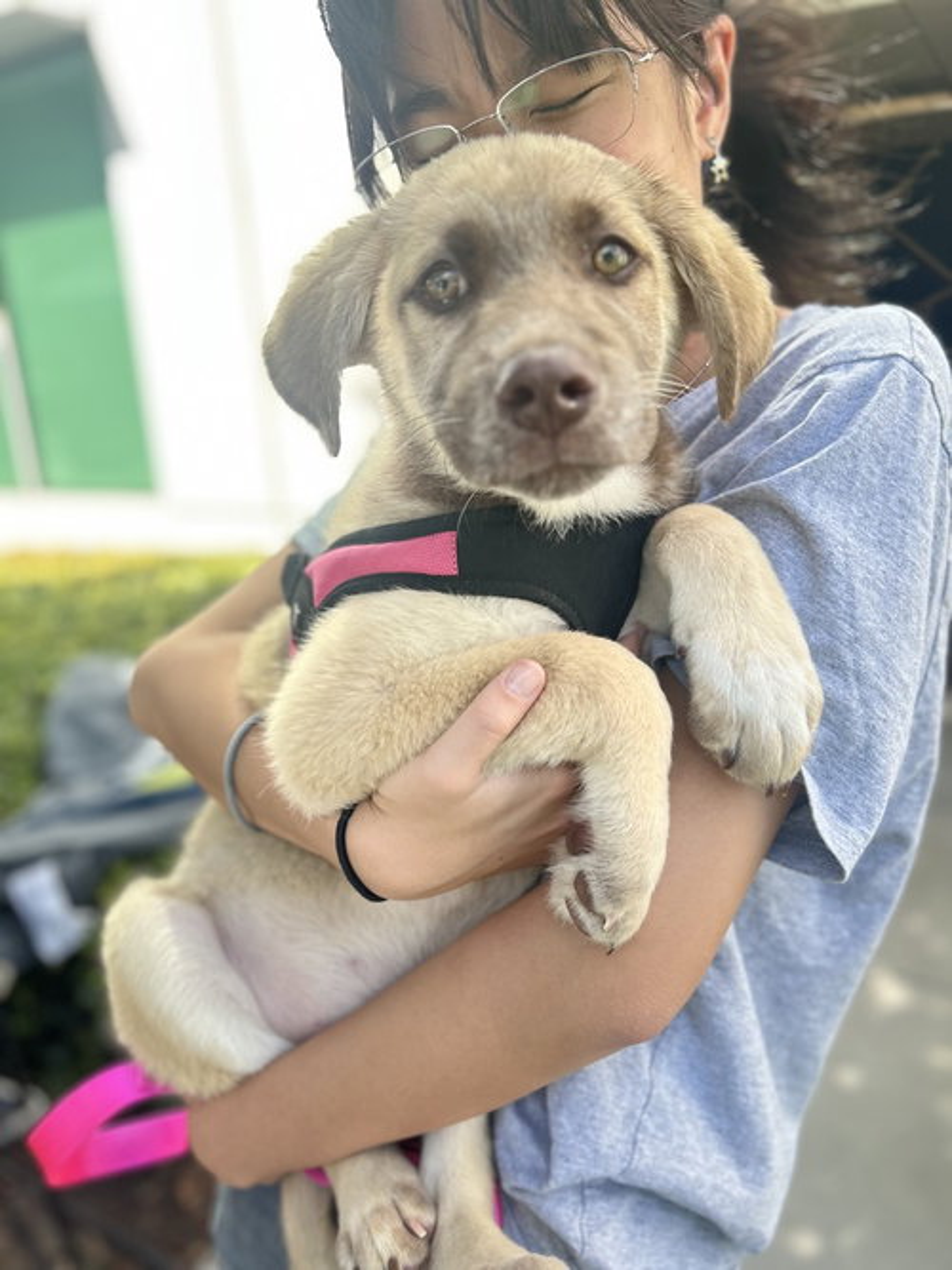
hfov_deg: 53.0
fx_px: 954
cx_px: 476
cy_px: 635
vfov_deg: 67.3
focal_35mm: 26
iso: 50
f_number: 1.5
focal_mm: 5.7
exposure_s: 1/458
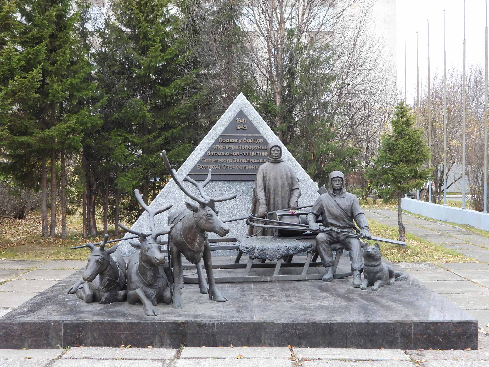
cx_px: 244
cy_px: 184
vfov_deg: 35.1
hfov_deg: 45.8
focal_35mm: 41
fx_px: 579
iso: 250
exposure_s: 1/30
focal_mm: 7.4
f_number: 3.2
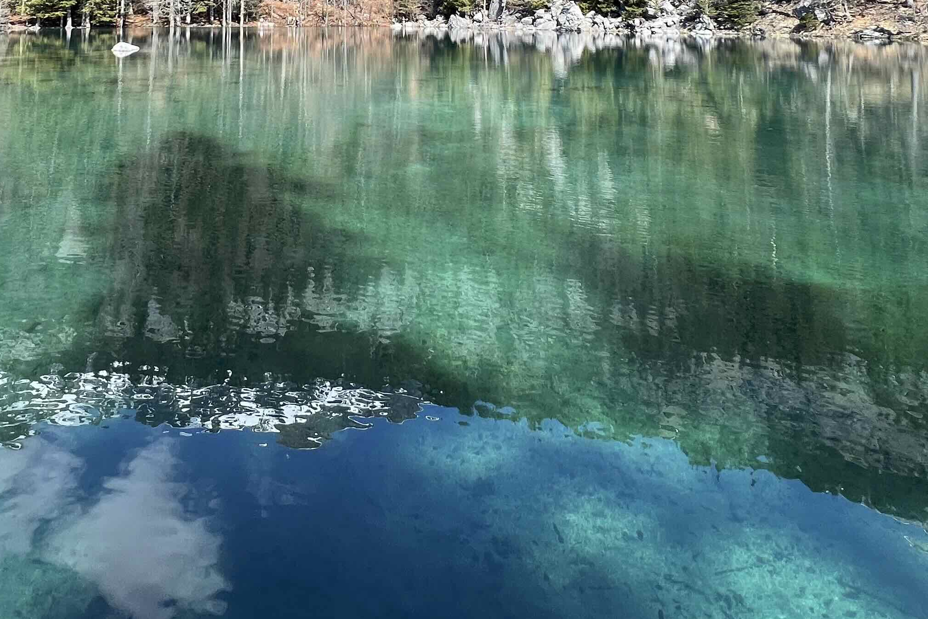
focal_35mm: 27
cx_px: 320
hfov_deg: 65.8
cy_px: -57
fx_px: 696
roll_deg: -0.9
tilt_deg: +5.9
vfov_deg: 39.5
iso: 32
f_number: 1.8
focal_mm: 1.57
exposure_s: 1/592
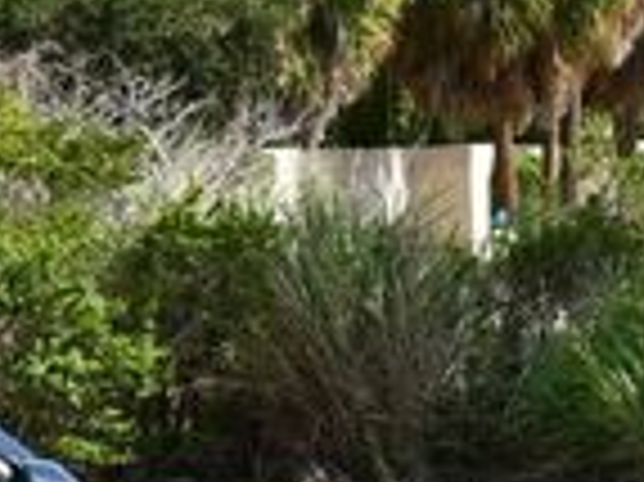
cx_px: -662
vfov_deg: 6.6
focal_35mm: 224
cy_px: 613
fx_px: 4164
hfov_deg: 8.4
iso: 125
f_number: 8
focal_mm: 26
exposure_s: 1/250
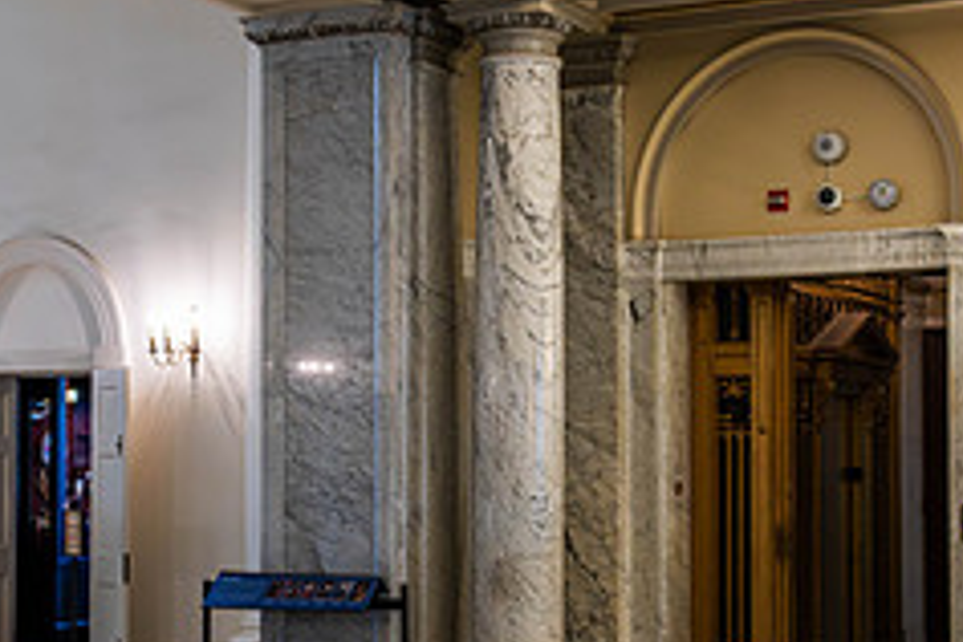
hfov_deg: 28.1
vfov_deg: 18.9
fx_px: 1926
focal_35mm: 72
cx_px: 540
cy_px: 408
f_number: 3.5
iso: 1400
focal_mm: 28
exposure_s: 1/125
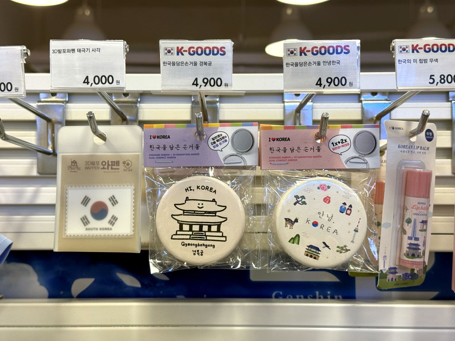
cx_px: 226
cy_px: 170
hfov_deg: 38.9
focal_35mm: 49
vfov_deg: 29.7
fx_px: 644
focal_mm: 6.76
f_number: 1.78
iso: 80
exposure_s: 1/120
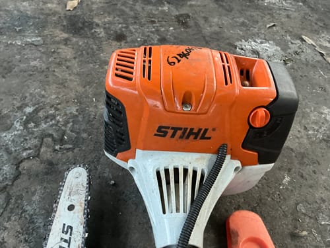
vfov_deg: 49.7
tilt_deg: -48.6
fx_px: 267
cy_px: 124
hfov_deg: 63.4
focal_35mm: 28
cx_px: 165
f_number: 1.8
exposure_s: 1/53
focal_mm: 3
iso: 320
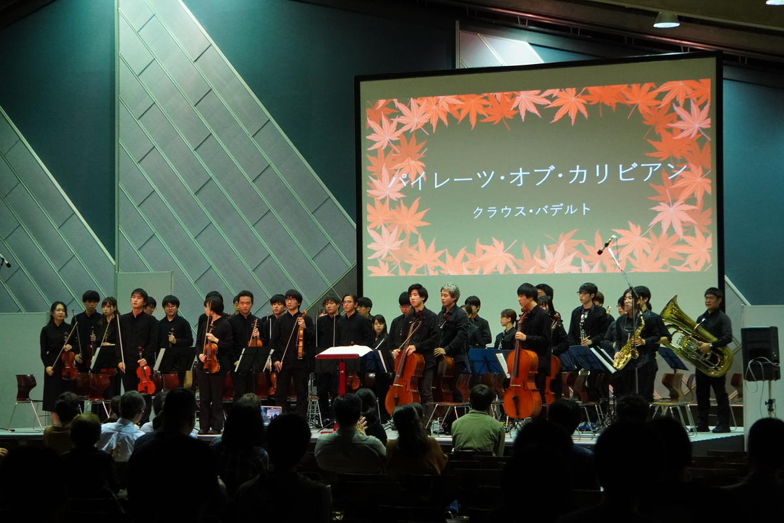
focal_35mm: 82
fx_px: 1797
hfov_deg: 24.6
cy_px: 262
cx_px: 392
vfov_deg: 16.6
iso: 4000
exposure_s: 1/125
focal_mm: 55
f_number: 5
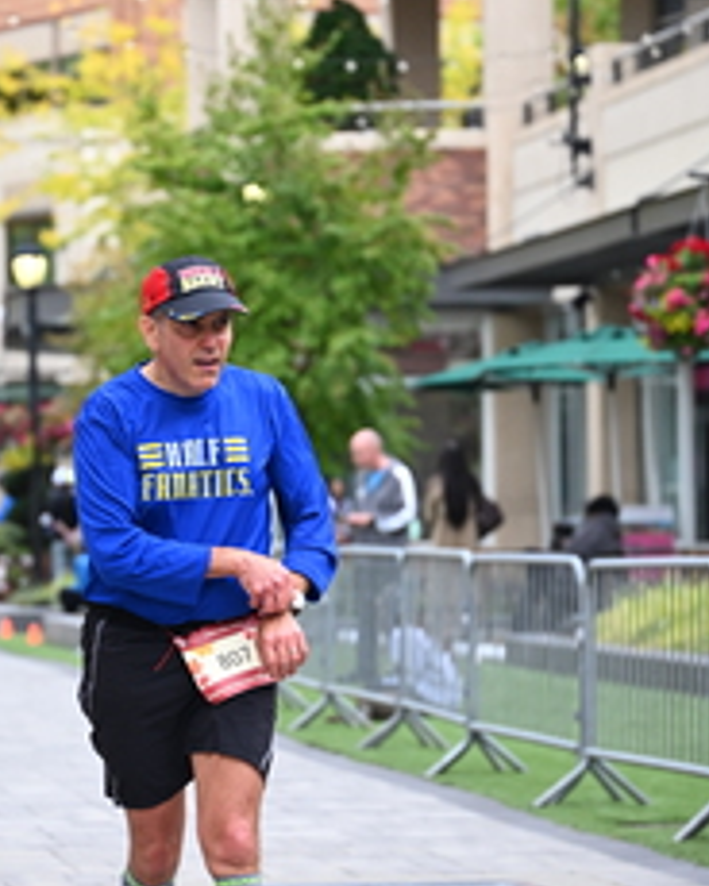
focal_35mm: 157
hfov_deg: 9.8
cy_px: 428
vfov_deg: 12.3
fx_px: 4118
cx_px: 210
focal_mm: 70
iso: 640
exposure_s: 1/2000
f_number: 2.8
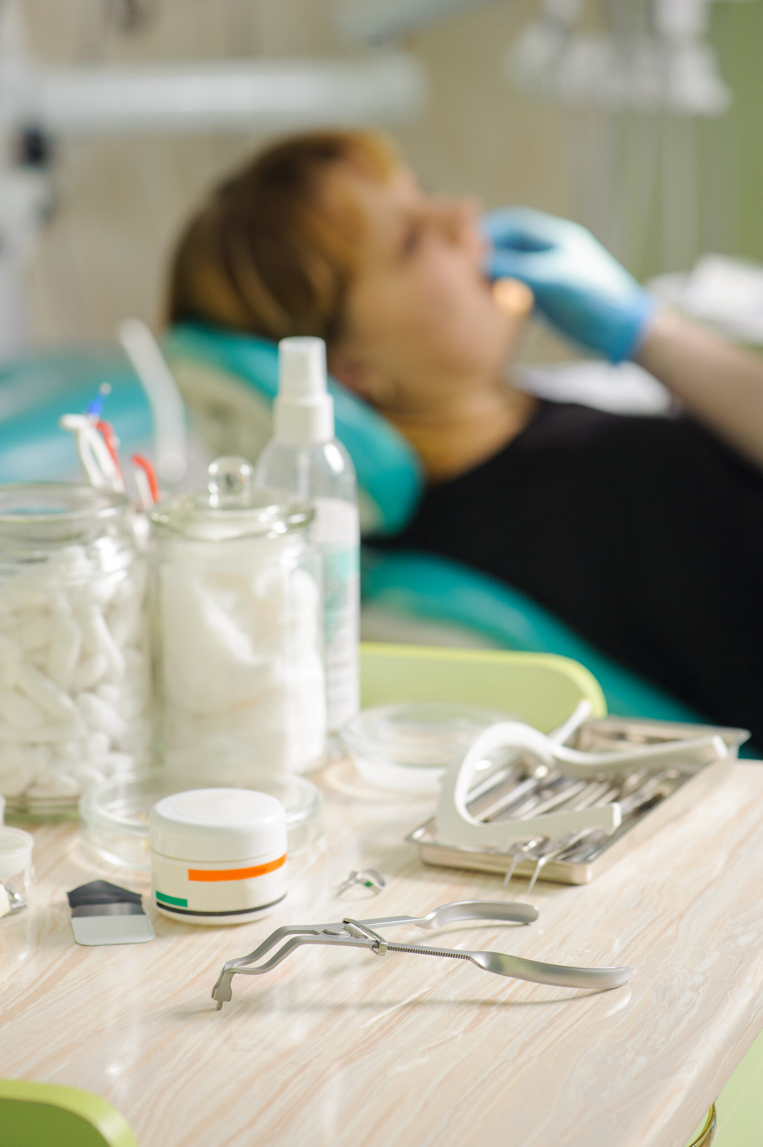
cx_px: 382
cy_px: 574
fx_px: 3343
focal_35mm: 105
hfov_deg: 13.0
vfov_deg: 19.5
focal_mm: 105
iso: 200
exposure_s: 1/125
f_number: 5.6
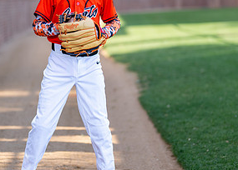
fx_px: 771
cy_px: 64
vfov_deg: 12.6
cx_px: 86
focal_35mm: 114
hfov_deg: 17.5
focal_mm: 50
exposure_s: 1/1600
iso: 125
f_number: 1.2
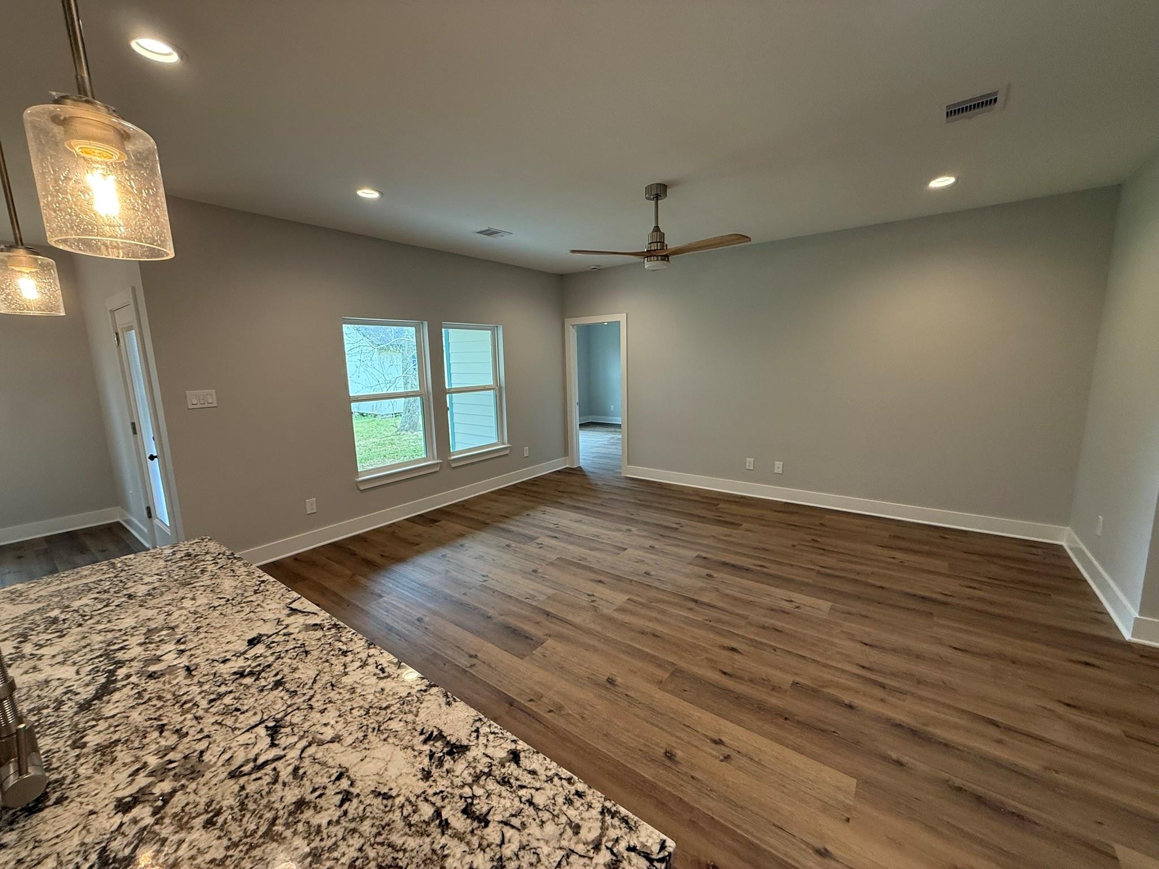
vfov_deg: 85.7
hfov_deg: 102.1
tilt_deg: -8.3
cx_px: 580
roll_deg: +1.2
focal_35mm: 14
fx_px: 469
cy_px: 434
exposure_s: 1/120
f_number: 2.2
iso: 200
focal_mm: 2.22
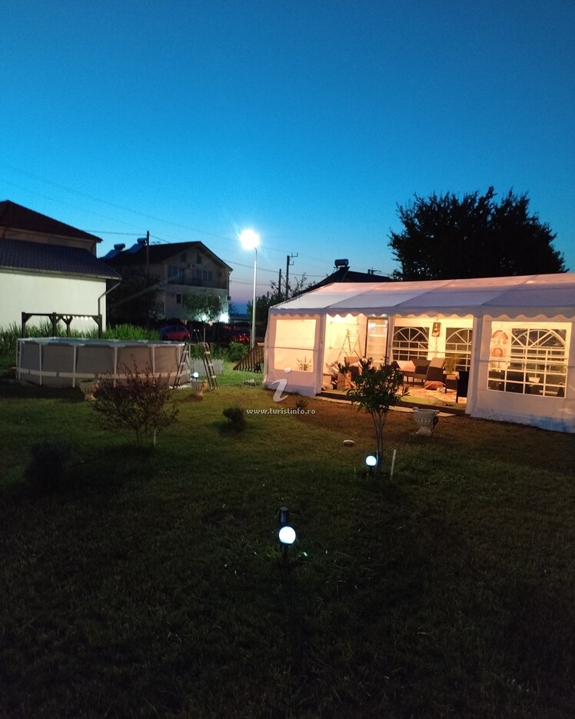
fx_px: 659
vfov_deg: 57.1
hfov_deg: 47.1
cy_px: 391
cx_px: 283
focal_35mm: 31
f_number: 1.8
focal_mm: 4.75
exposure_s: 1/12.5
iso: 2144
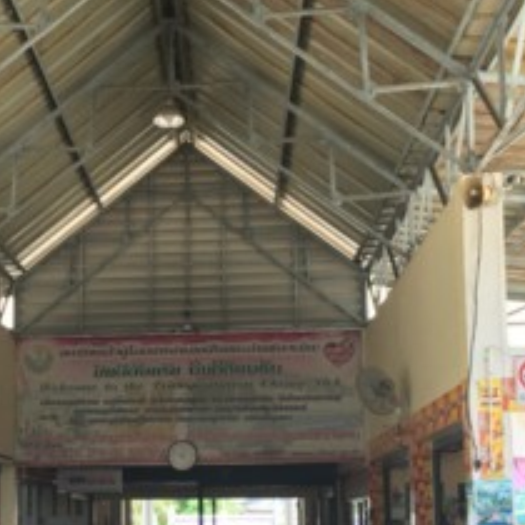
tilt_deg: +6.1
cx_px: 175
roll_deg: +0.3
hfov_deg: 30.9
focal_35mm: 55
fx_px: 944
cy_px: 428
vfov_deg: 30.3
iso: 25
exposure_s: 1/100
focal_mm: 4.15
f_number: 2.2
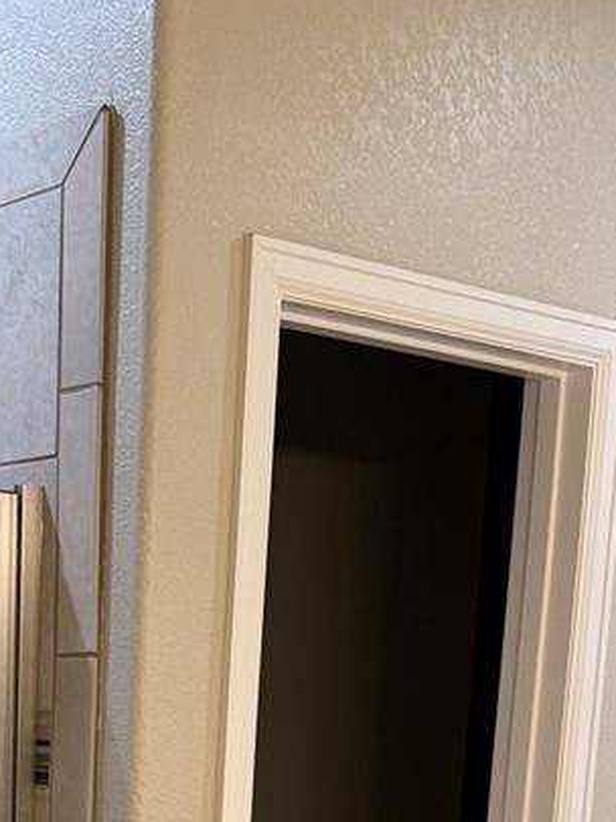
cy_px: 1002
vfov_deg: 24.6
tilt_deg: -10.6
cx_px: 18
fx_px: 1686
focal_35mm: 71
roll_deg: -1.1
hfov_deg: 20.1
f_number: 1.78
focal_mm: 6.76
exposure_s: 1/120
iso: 200
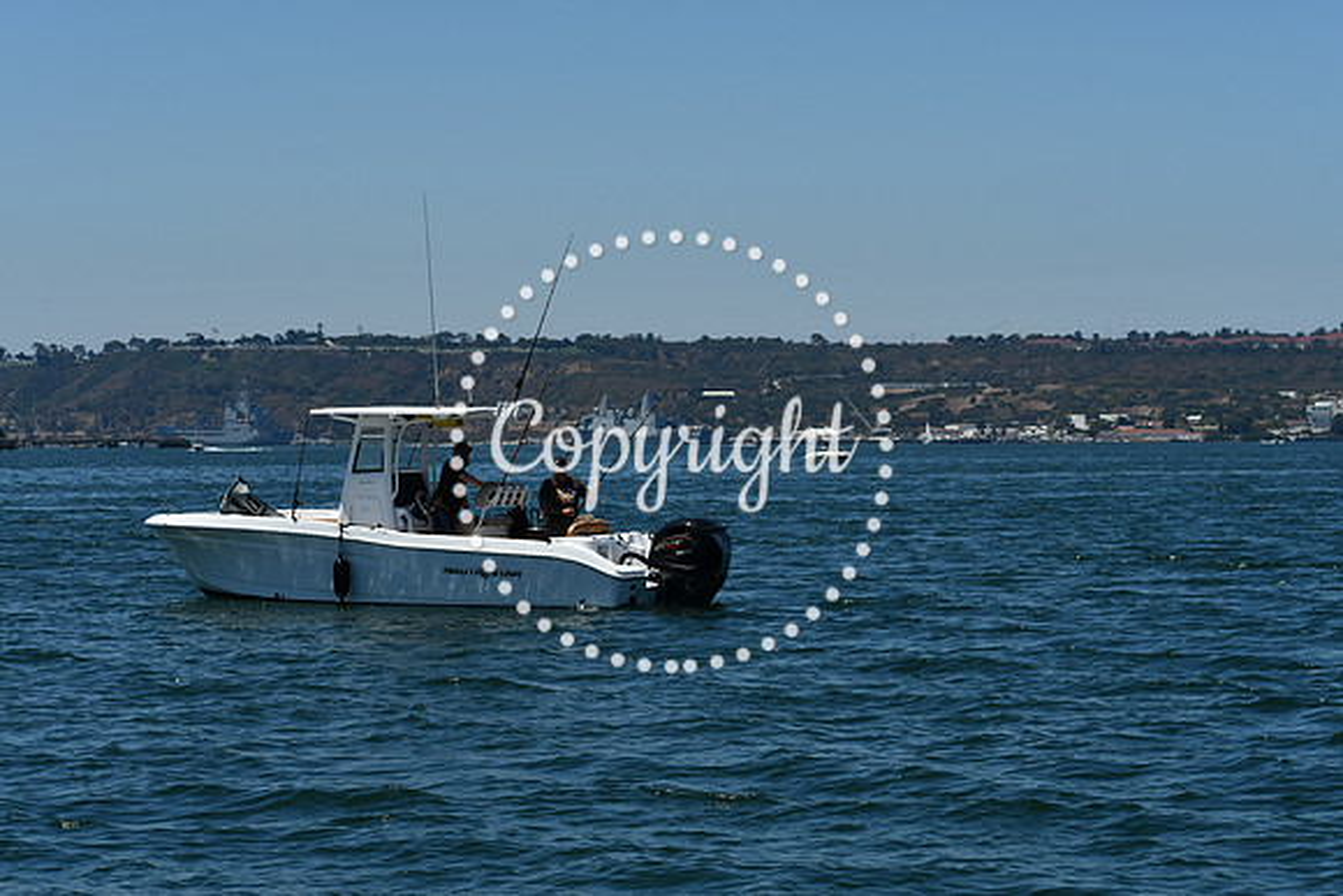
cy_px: 448
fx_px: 3918
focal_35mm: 105
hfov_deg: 19.5
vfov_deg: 13.0
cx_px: 672
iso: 100
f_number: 9
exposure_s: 1/640
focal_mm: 70
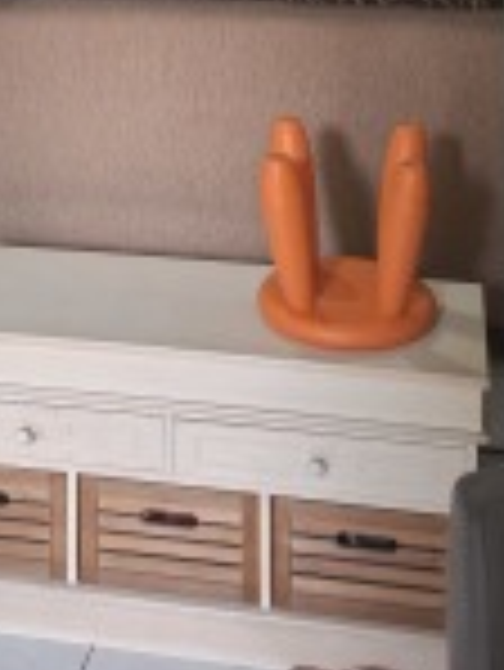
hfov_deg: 23.7
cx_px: 209
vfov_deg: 26.3
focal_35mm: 62
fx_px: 1202
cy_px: -209
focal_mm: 5.54
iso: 320
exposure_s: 1/50
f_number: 1.8
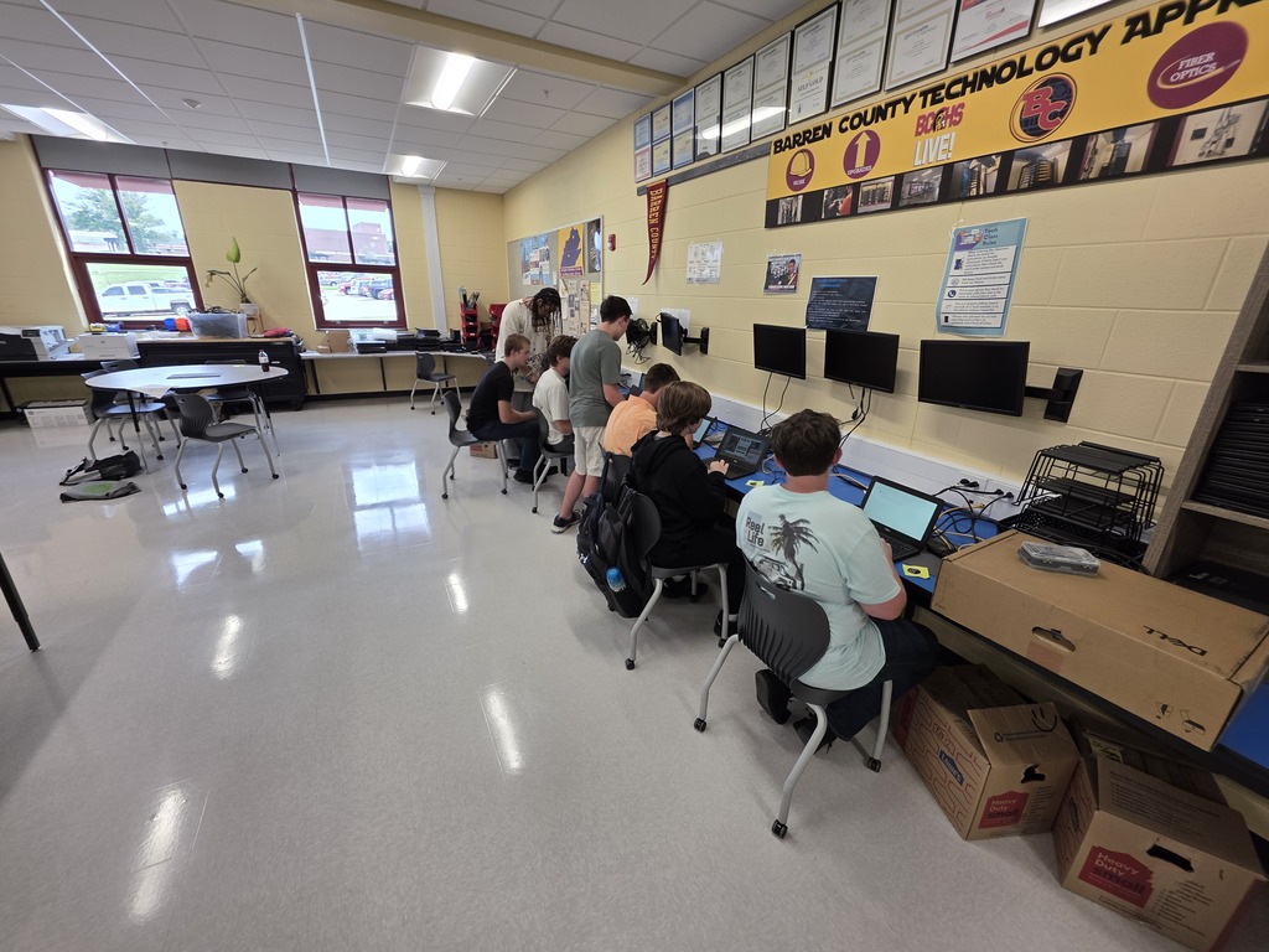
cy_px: 476
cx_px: 634
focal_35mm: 13
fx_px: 477
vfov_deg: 89.9
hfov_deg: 106.2
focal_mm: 2.2
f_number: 1.9
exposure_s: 1/50
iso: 25
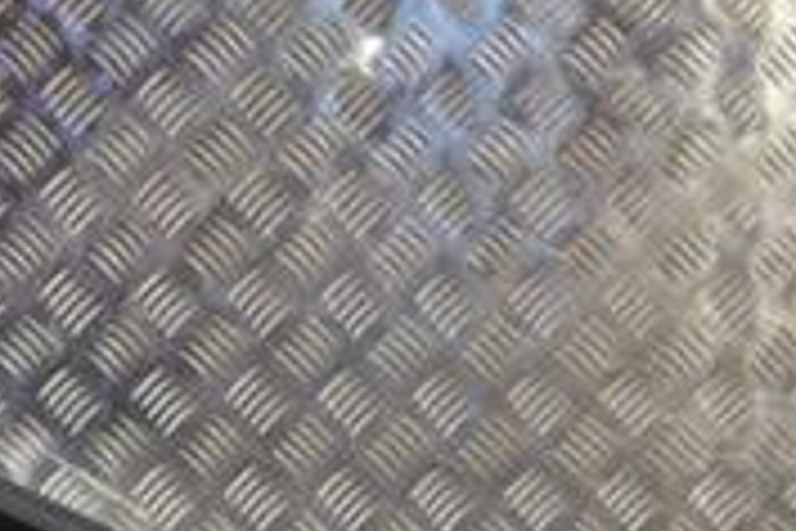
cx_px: -54
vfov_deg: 10.9
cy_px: 706
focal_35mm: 122
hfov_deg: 16.3
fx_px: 2697
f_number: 4
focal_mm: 24
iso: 100
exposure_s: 1/30
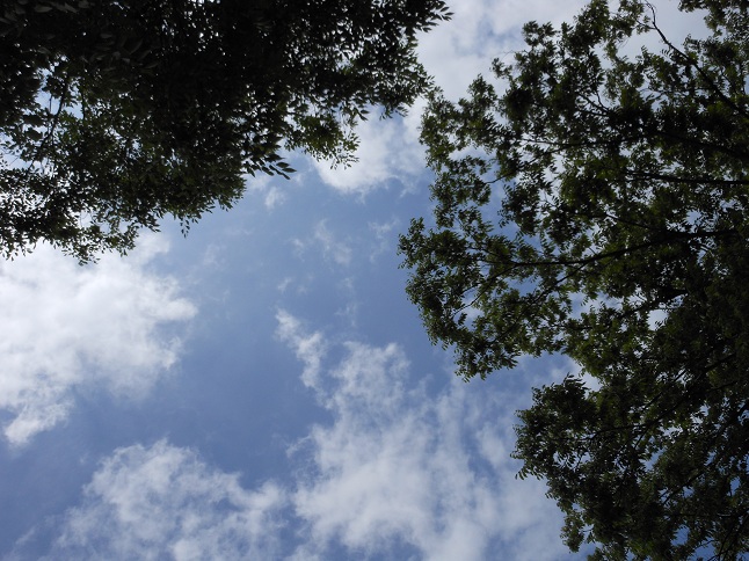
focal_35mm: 33
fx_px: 714
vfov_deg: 42.9
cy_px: 280
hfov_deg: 55.4
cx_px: 374
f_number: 4
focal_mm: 5.9
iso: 80
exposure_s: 1/2000
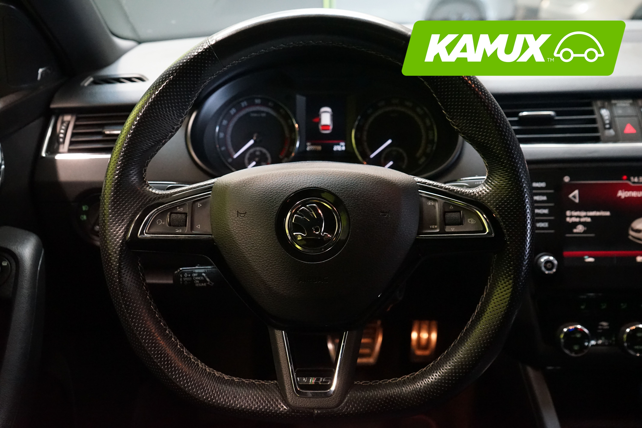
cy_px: 214
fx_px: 571
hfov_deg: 58.7
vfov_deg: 41.1
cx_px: 321
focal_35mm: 32
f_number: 5.6
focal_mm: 32
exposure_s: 1/40
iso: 6400
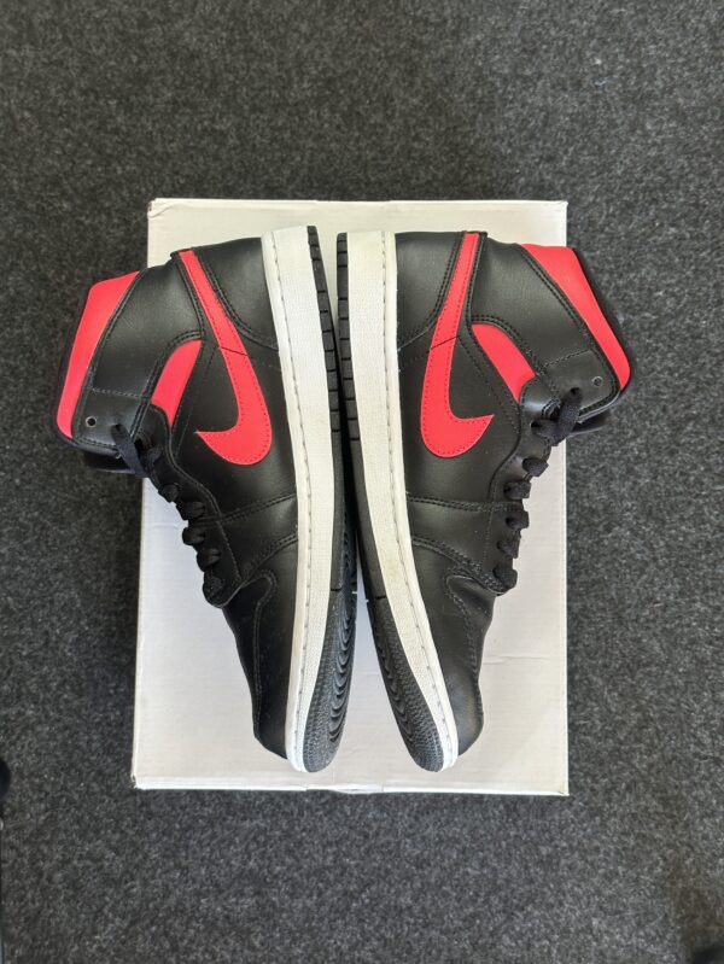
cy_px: 482
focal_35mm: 48
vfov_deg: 39.6
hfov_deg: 30.3
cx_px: 362
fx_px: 1338
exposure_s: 1/50
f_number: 1.78
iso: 160
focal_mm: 6.86
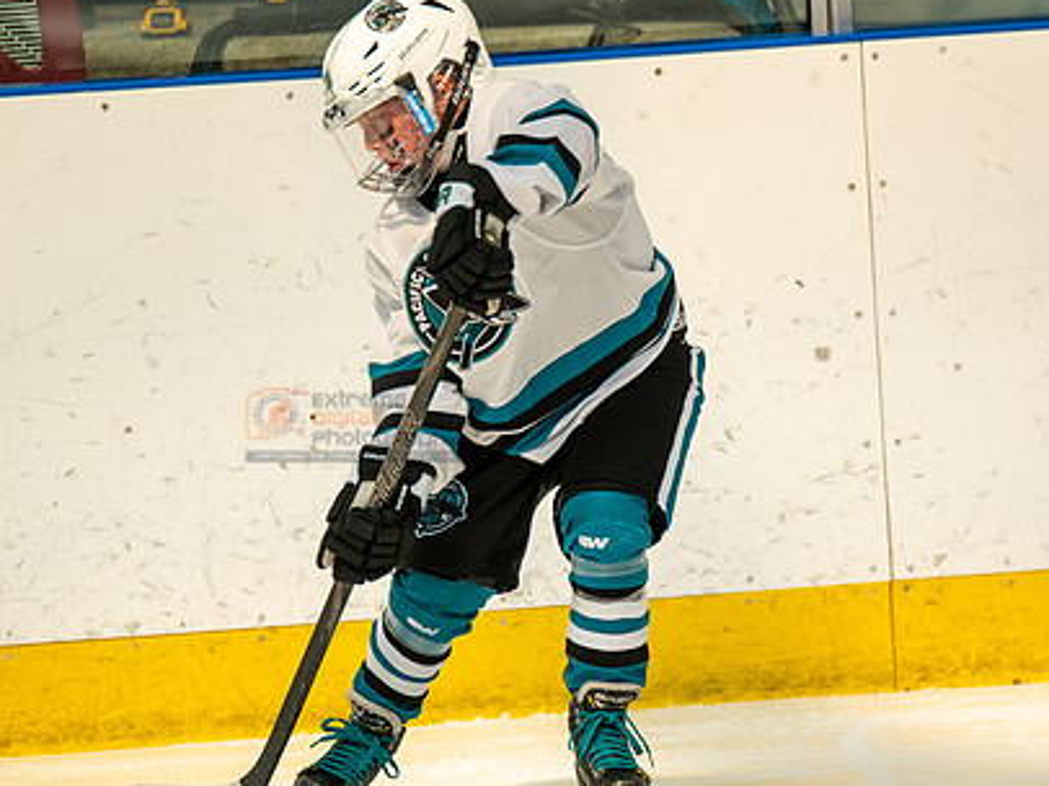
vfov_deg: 2.6
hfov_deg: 3.5
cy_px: 423
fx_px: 17354
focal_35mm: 573
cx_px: 601
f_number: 3.2
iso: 1600
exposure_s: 1/5000
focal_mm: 300
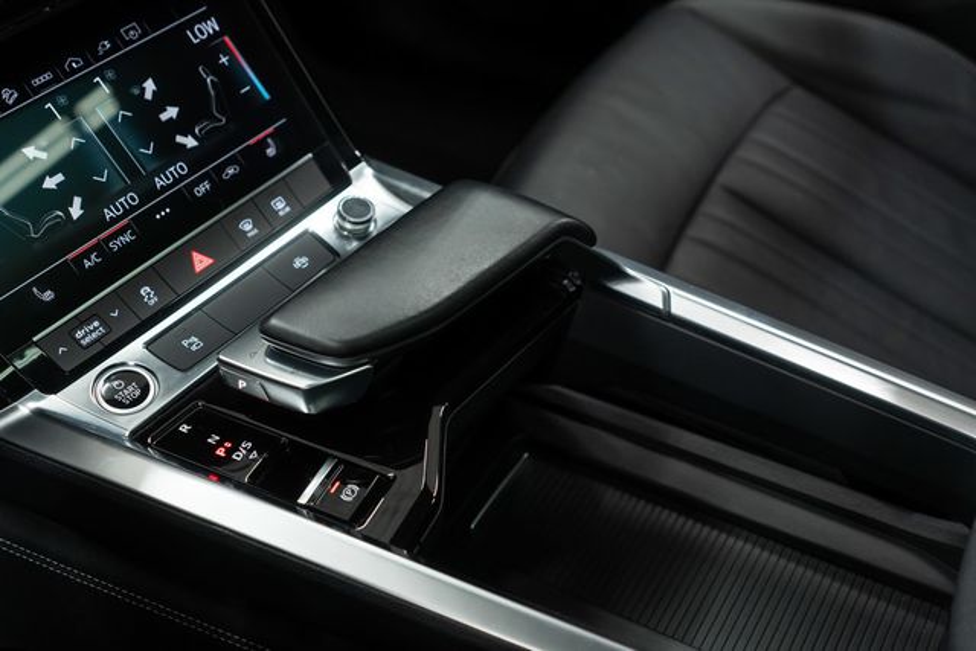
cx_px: 488
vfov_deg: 31.9
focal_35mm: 42
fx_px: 1139
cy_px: 326
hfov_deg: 46.4
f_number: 3.2
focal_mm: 28
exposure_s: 1/40
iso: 640
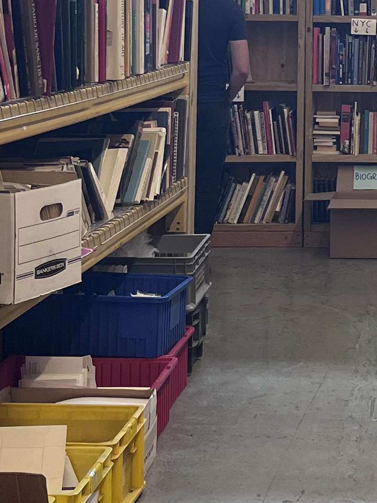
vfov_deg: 19.2
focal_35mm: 100
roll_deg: -2.4
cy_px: 15
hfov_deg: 14.3
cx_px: 456
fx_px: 1452
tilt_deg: -1.9
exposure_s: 1/120
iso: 100
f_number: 1.6
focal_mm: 5.1
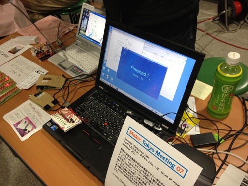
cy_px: 93
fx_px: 251
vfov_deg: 40.7
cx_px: 124
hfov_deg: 52.6
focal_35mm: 35
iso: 200
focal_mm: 4.28
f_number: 2.4
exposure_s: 1/20
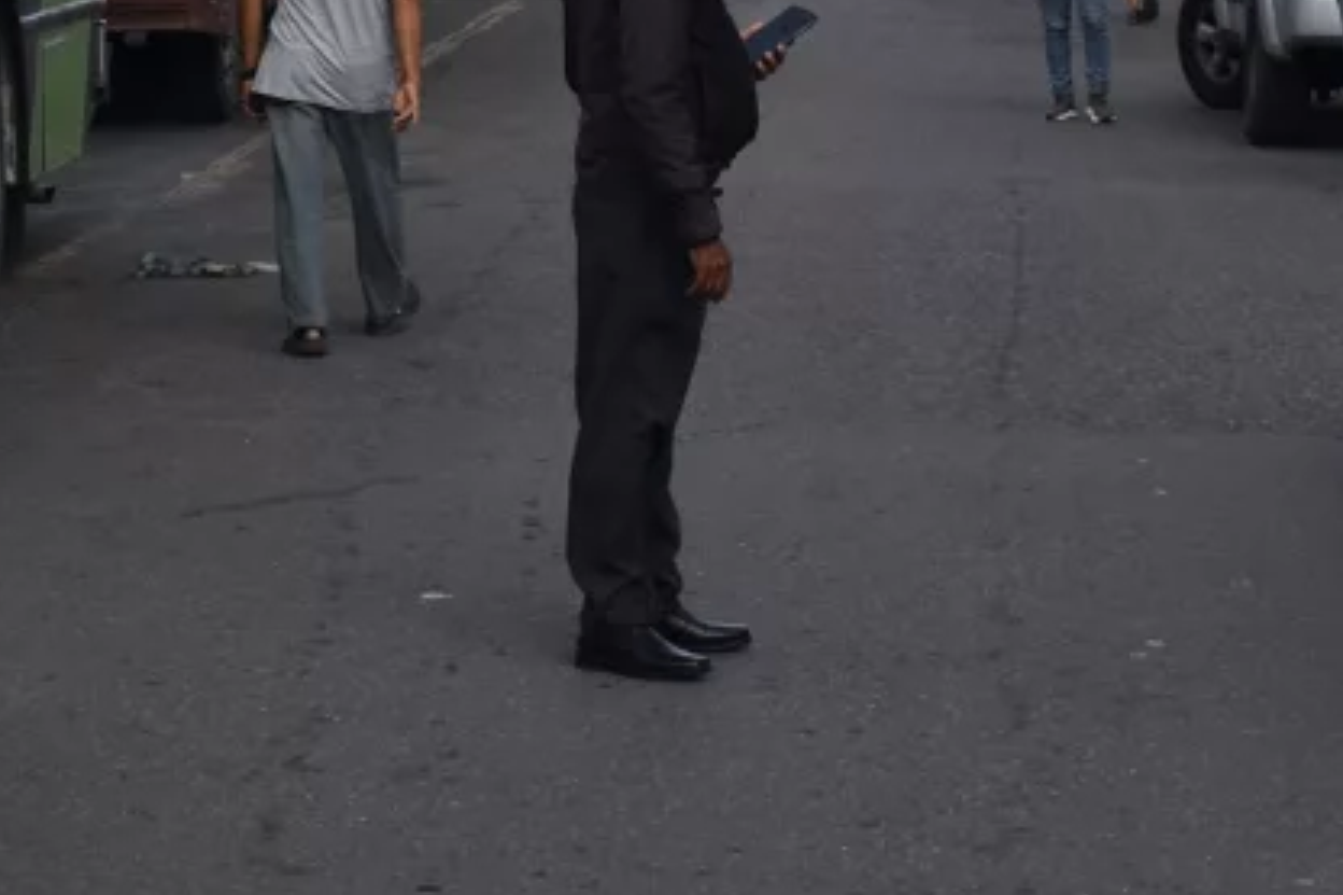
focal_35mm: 133
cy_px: -121
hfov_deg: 15.4
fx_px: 4959
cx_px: 723
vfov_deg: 10.2
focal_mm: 36
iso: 200
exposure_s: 1/400
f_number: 10
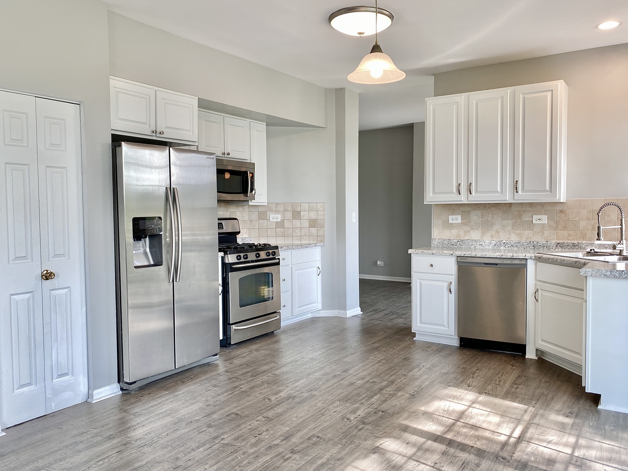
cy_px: 236
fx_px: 508
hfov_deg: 63.4
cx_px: 323
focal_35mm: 28
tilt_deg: -2.4
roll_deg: +0.0
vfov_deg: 49.8
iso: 32
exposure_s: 1/120
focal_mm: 4.25
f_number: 1.8
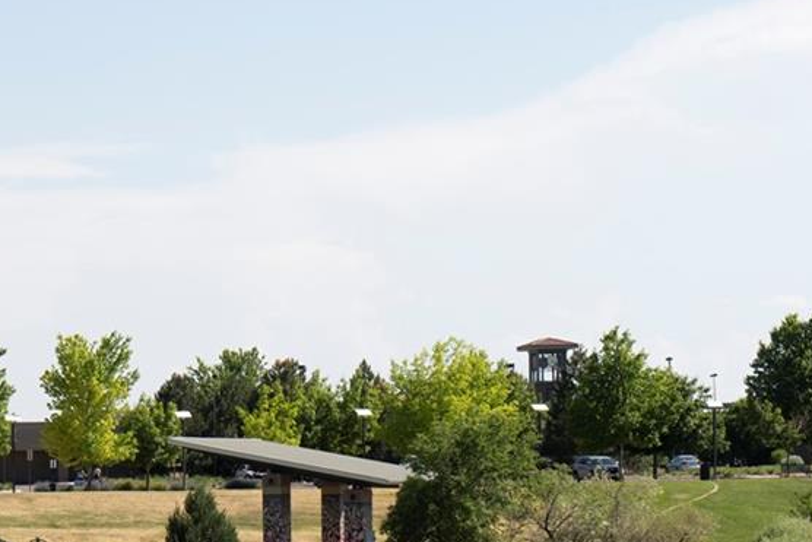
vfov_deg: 8.2
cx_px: -105
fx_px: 3700
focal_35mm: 164
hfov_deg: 12.3
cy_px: 747
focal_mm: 38
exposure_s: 1/640
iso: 100
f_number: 5
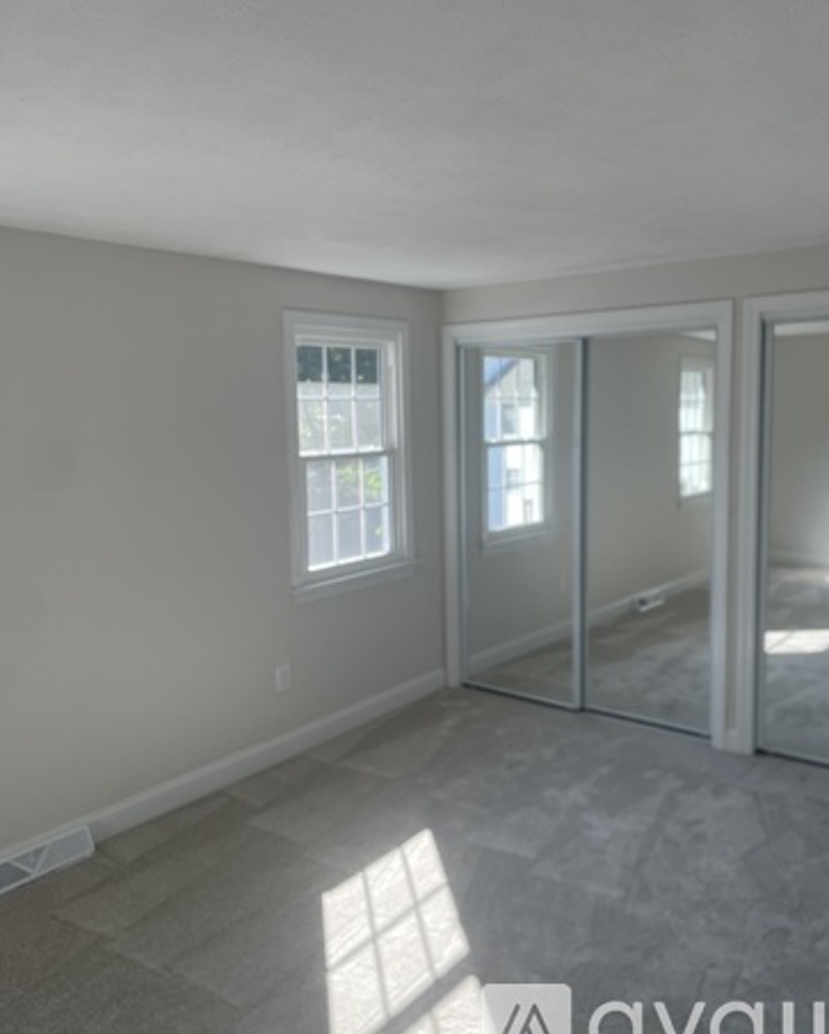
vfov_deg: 62.2
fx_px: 858
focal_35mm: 28
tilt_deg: -6.1
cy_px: 504
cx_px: 421
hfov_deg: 51.6
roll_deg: +1.0
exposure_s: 1/222
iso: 40
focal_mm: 4.2
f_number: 1.6
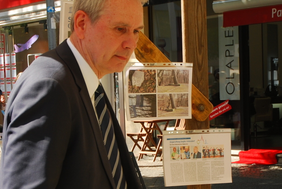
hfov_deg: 20.3
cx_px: 159
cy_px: 167
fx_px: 786
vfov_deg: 13.6
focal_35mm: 100
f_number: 5.6
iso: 100
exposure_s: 1/125
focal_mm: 27
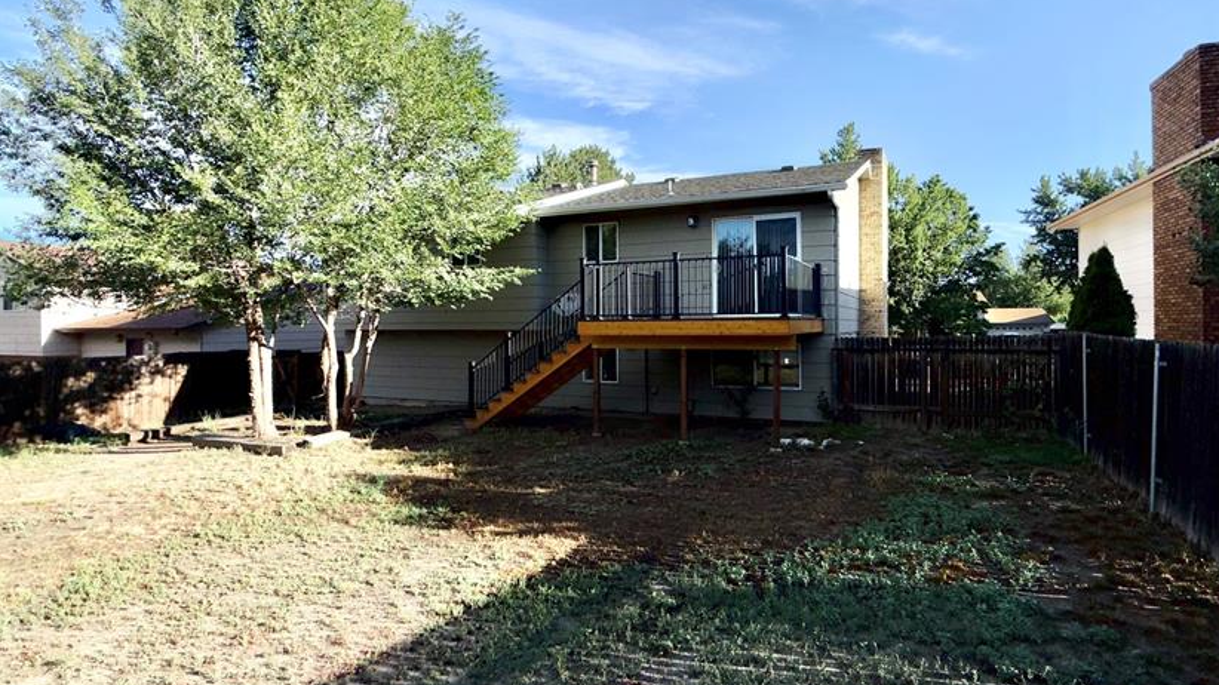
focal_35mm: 19
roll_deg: -0.1
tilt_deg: +0.4
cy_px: 321
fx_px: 614
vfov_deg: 58.3
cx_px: 687
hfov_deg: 89.1
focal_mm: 2.22
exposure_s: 1/569
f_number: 2.2
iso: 16
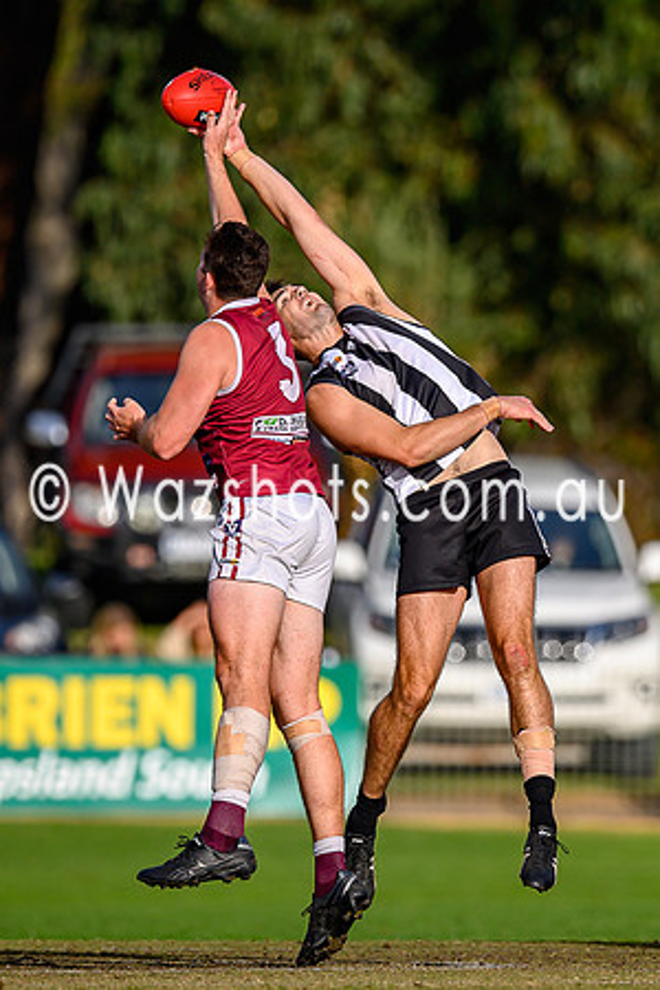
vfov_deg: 2.0
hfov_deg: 1.3
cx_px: 514
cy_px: 481
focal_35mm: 1048
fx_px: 28809
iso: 100
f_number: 4
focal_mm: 500
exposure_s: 1/1600
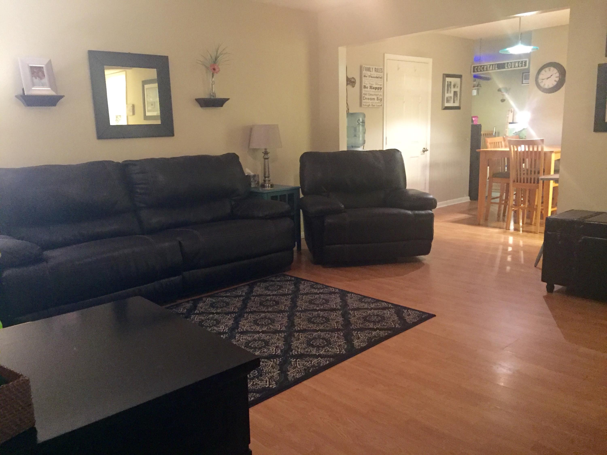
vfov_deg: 48.2
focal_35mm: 29
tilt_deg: -12.0
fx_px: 509
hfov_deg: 61.7
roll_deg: +0.9
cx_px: 304
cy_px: 228
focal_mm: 4.15
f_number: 2.2
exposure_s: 1/15
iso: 400
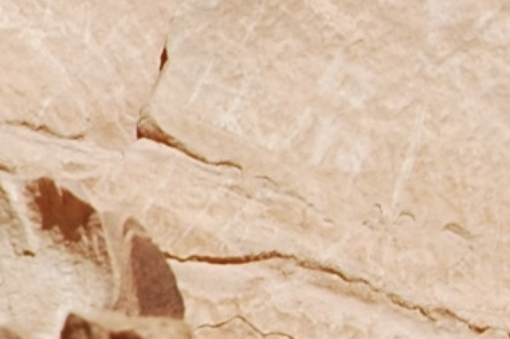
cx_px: 1160
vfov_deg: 1.7
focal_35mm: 831
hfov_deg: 2.5
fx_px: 11767
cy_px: 44
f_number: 10
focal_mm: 70
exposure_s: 1/400
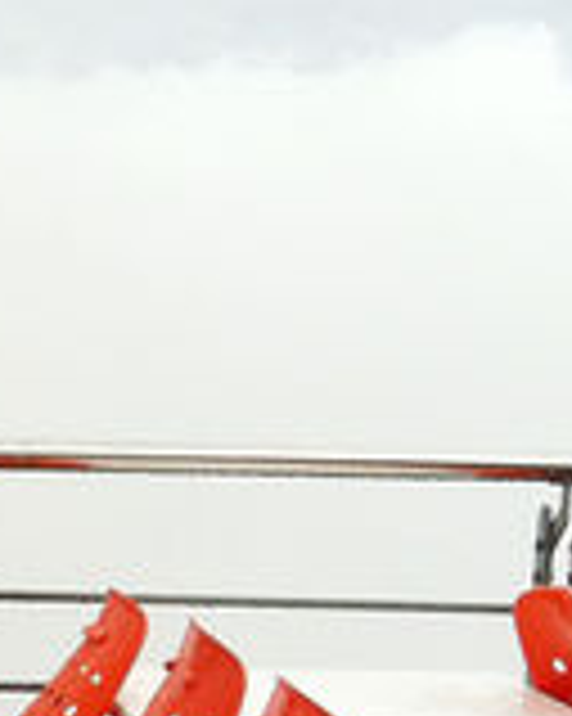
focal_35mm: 193
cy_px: 815
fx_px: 4088
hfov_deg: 7.6
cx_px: -635
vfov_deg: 9.9
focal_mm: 3.85
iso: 80
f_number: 2.8
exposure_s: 1/1312
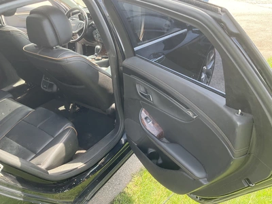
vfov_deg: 48.2
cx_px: 136
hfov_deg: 61.7
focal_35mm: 29
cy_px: 102
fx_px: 228
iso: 32
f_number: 1.8
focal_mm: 3
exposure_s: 1/139
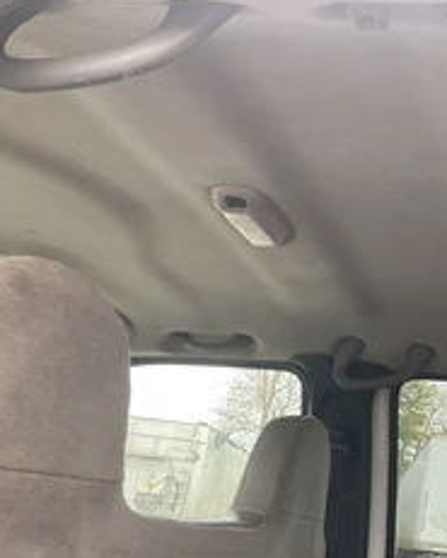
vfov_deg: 37.9
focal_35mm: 49
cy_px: 331
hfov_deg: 28.7
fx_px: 810
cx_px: 459
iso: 64
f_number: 1.8
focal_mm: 3
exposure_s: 1/109
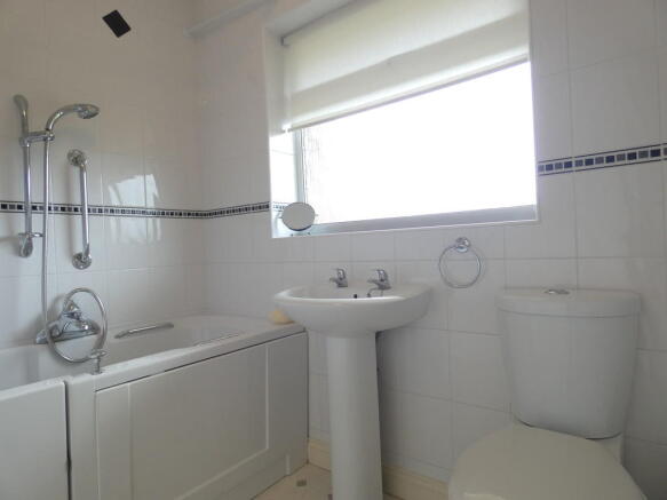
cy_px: 250
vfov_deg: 66.0
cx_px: 334
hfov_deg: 81.8
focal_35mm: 20
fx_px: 385
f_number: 2.8
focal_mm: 3.6
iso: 125
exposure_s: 1/60
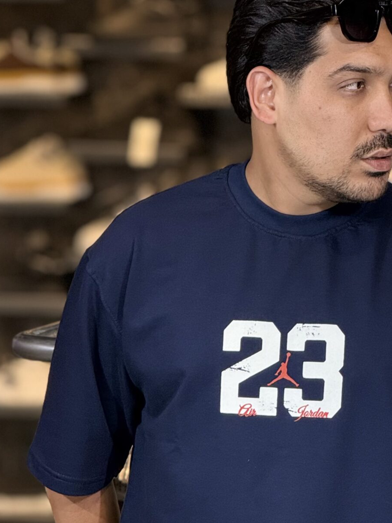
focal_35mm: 254
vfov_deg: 7.8
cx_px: 295
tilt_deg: -5.3
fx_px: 3834
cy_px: 429
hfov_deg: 5.8
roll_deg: -0.9
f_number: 2.8
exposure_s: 1/100
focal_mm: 15.66
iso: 200
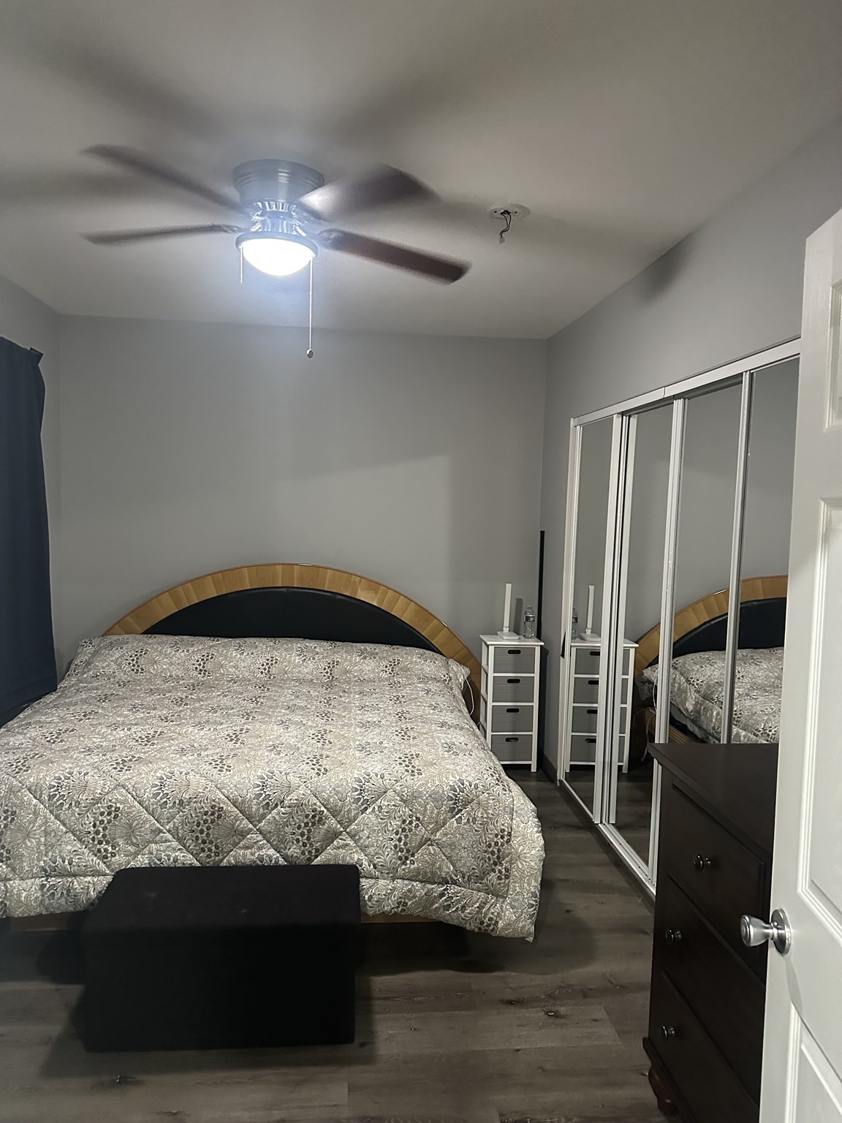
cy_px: 562
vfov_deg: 71.6
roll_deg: -0.9
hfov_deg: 56.8
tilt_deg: -3.5
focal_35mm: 24
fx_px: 778
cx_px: 421
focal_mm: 6.86
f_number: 1.78
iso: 1000
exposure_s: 1/40
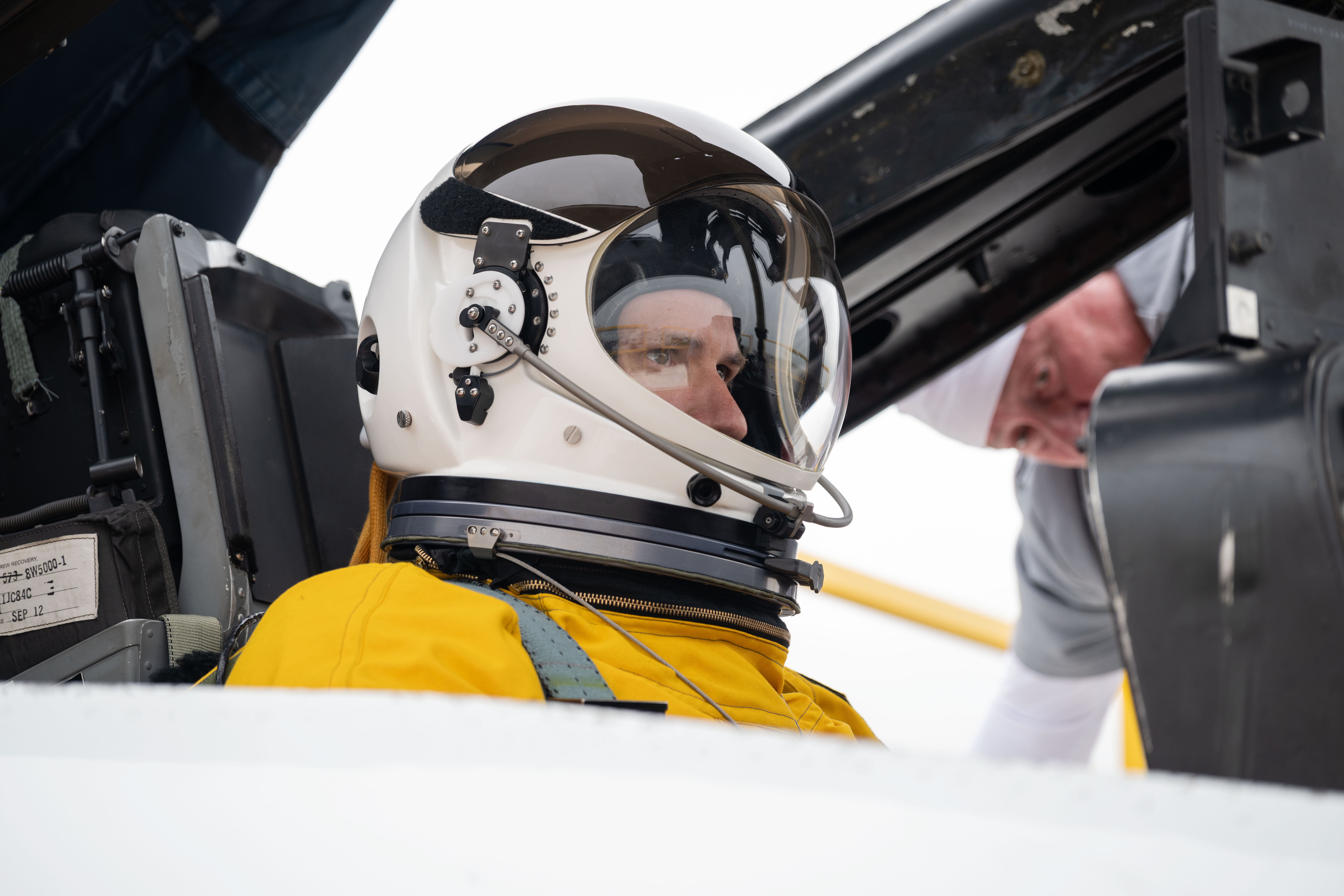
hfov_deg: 17.1
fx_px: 4480
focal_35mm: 120
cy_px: 448
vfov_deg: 11.4
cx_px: 672
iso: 160
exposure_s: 1/250
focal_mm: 120
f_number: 4
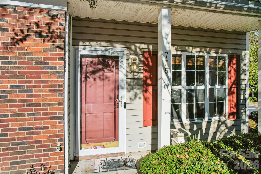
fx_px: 159
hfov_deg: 78.6
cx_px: 130
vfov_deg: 57.2
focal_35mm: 22
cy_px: 87
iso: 100
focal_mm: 8.4
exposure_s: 1/100
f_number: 2.8
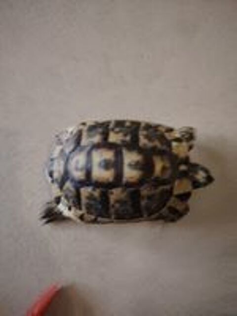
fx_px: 219
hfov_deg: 56.8
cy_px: 158
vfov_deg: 71.6
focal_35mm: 24
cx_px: 118
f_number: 1.75
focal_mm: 5.25
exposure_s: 1/30
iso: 6784
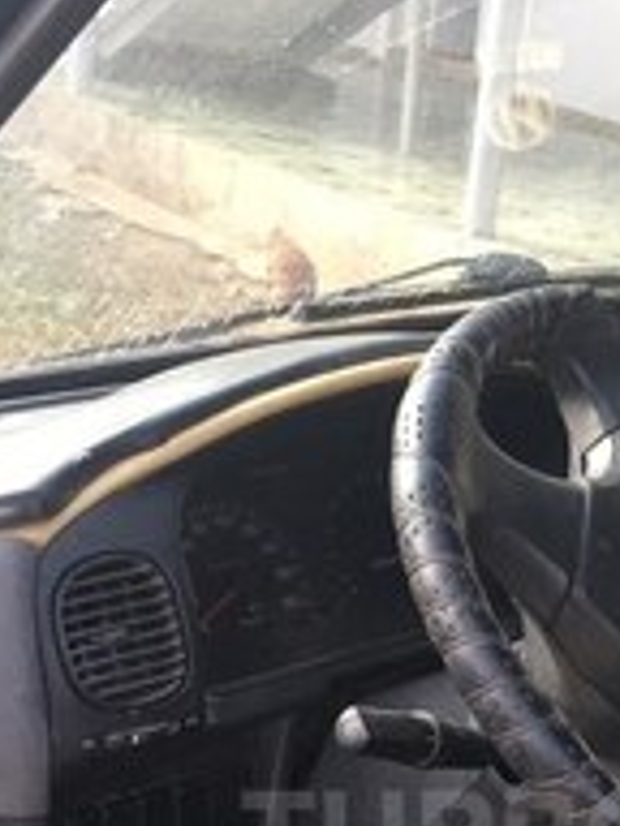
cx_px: 573
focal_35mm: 75
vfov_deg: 24.7
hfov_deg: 19.2
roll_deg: -9.7
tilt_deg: -26.6
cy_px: 839
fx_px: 1791
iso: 25
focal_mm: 4.15
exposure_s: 1/100
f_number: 2.2
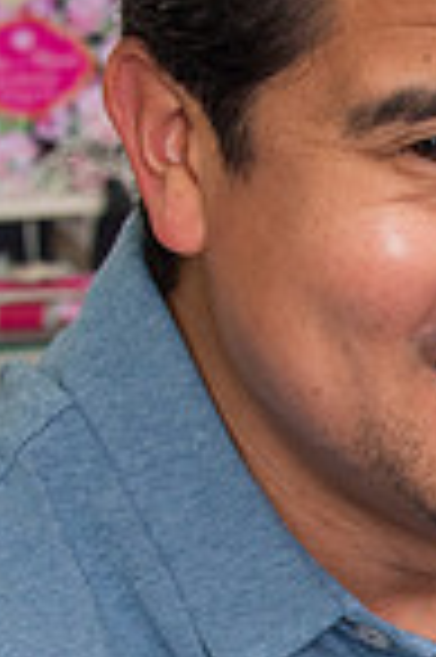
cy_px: 922
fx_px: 6901
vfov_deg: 5.4
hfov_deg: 3.6
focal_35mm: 379
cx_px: 1108
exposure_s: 1/125
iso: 200
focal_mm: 82
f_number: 5.6
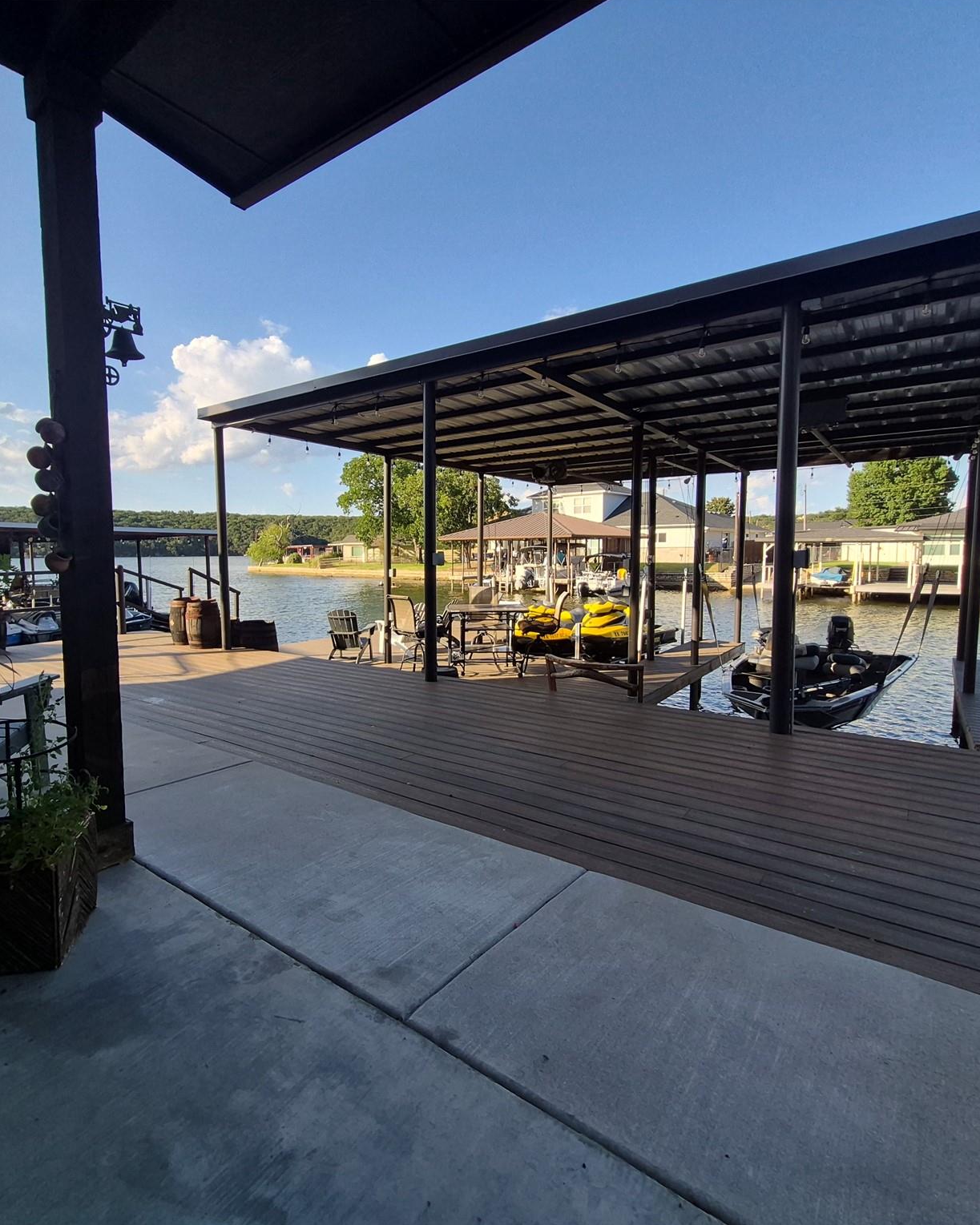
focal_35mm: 17
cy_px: 611
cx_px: 409
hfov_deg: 76.4
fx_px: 616
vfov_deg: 89.6
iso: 40
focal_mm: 1.74
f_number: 2.2
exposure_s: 1/900
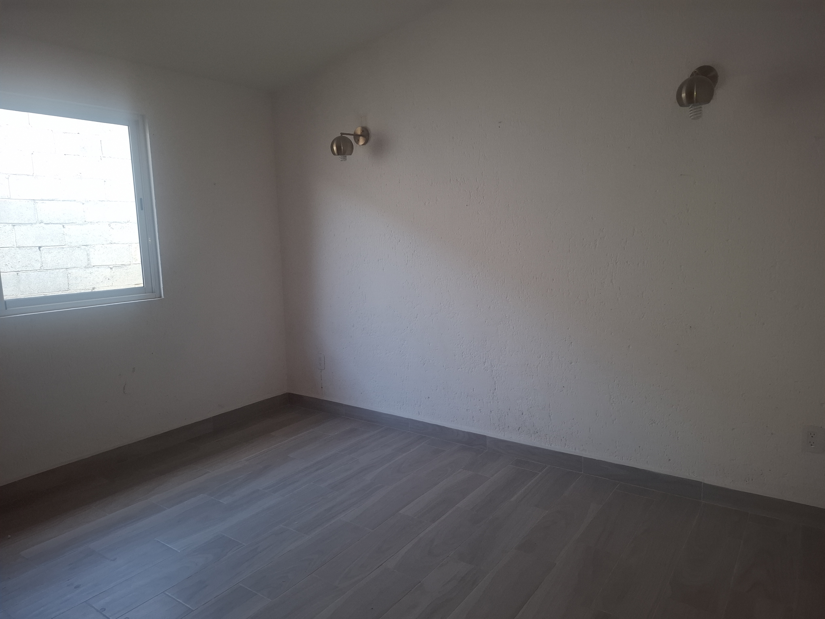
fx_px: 548
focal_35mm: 23
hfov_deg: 73.9
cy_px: 310
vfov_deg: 58.9
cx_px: 412
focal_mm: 5.54
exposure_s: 1/100
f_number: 1.8
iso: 50
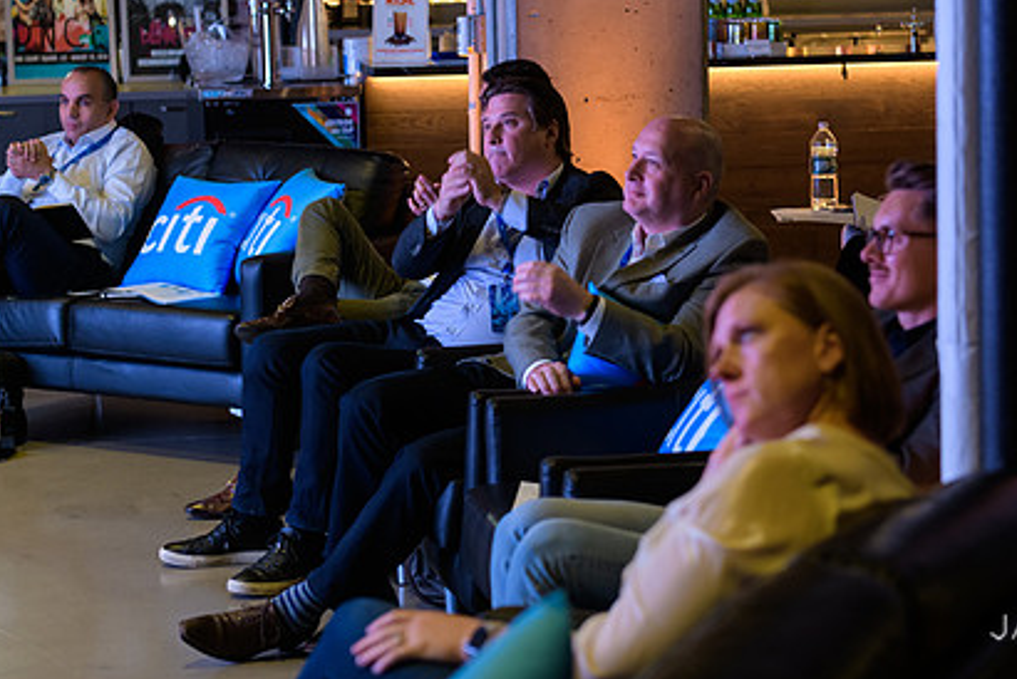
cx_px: 508
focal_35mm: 99
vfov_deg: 13.8
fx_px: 2799
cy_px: 214
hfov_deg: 20.6
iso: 1250
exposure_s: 1/60
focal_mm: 70
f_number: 3.2
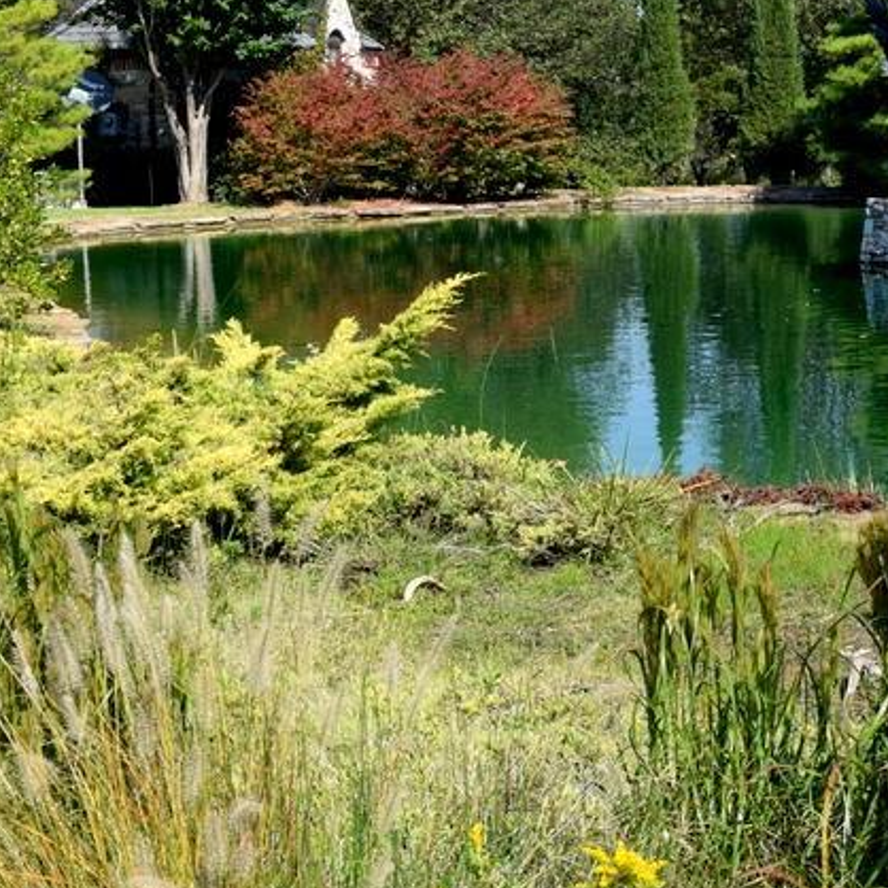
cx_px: 873
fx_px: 2177
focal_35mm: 75
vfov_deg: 23.0
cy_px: 335
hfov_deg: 22.2
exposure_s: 1/320
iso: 200
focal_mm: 24
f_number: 9
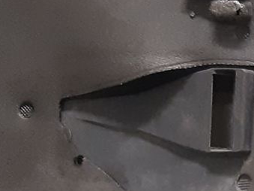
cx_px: 414
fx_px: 1152
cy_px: 286
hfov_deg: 11.9
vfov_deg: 9.2
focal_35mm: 157
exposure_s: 1/33
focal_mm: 3.93
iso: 200
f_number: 1.7
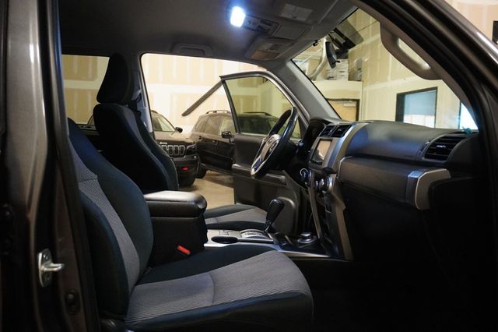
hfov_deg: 59.5
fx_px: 436
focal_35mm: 32
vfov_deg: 41.7
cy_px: 166
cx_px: 249
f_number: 4
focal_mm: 21
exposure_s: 1/160
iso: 6400
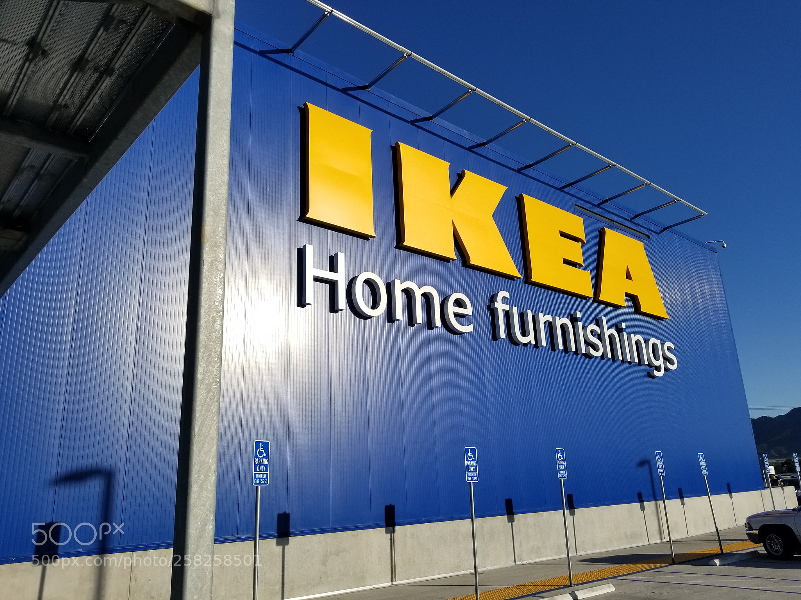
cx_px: 400
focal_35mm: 26
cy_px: 300
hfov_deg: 67.3
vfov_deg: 53.1
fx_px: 602
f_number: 1.7
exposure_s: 1/4144
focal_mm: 4.25
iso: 50
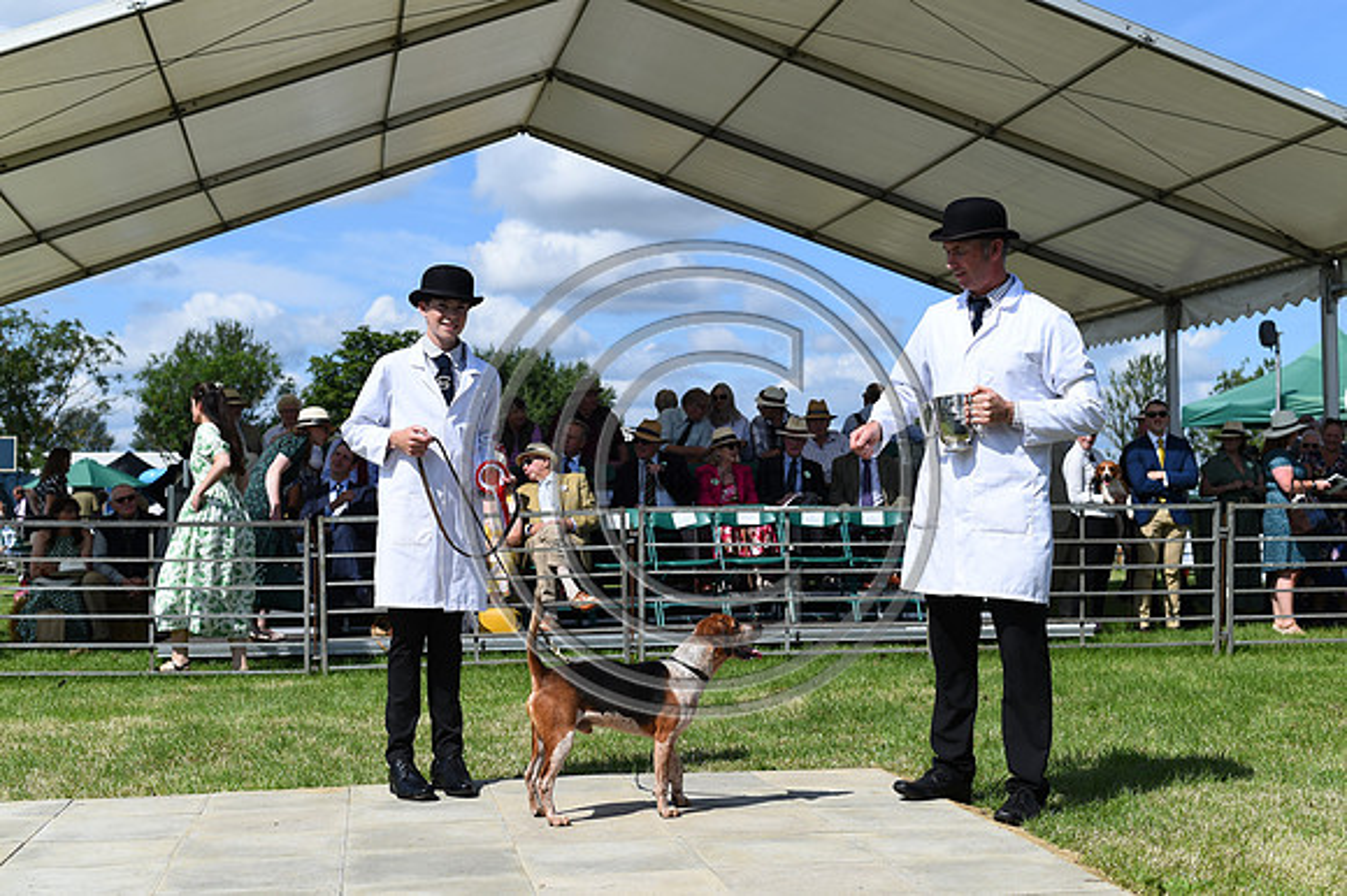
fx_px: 1870
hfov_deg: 39.6
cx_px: 674
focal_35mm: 50
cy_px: 448
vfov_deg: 27.0
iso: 125
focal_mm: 50
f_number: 5.6
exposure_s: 1/1250
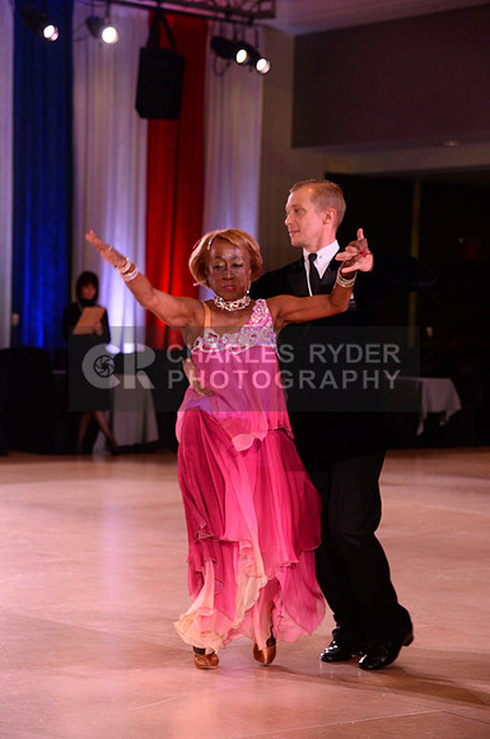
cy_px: 370
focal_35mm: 95
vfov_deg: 21.5
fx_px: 1945
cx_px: 245
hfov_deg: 14.4
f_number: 6.3
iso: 2500
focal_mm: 95
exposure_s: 1/250
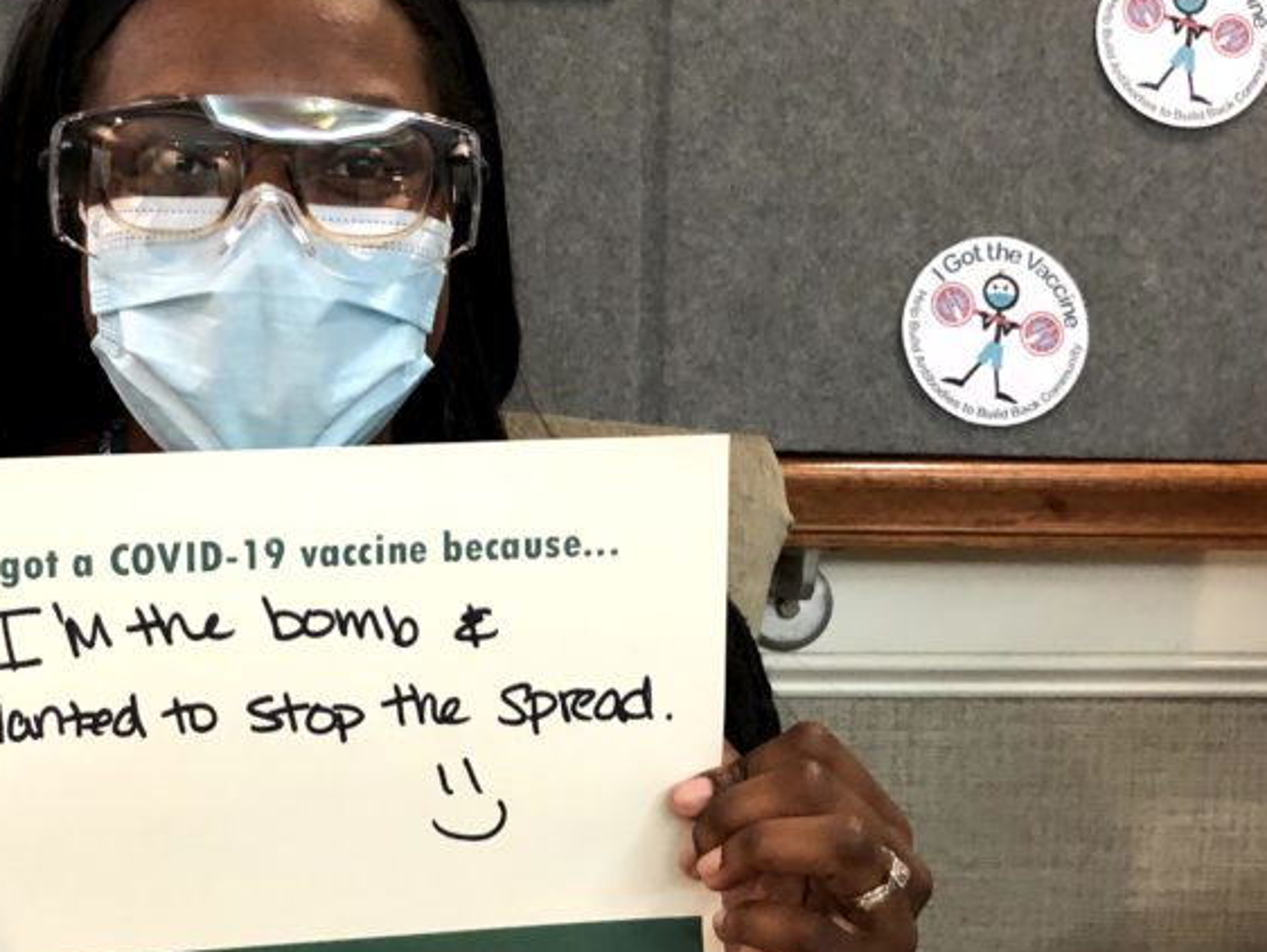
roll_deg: -0.9
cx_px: 313
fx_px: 1867
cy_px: 347
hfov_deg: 36.6
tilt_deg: -5.1
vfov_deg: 28.5
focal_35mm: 51
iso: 80
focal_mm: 3.99
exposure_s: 1/15
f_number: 1.8
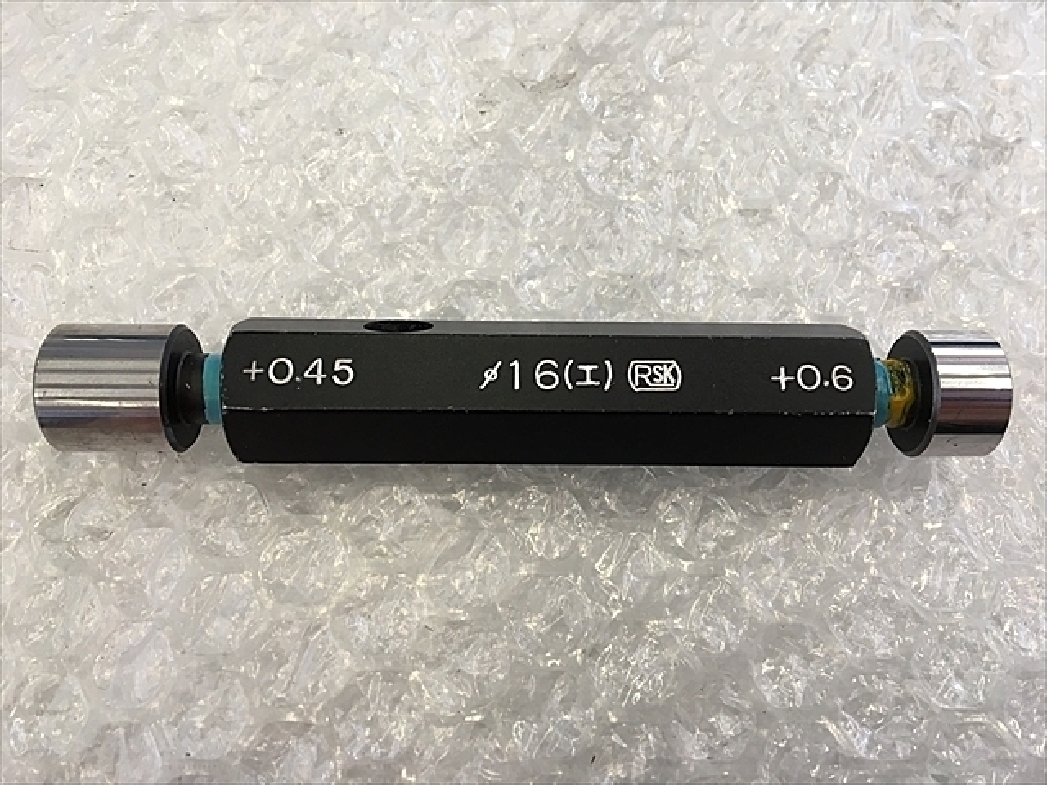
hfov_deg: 61.7
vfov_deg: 48.2
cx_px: 524
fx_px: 877
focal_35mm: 29
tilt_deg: -73.0
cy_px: 392
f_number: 2.2
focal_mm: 4.15
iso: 25
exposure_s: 1/30
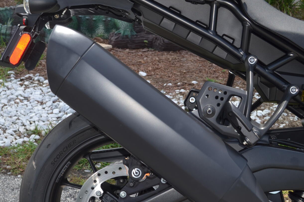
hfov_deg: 31.3
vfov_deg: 21.0
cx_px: 113
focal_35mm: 64
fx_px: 540
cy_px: 159
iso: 100
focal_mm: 26
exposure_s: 1/200
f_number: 7.1
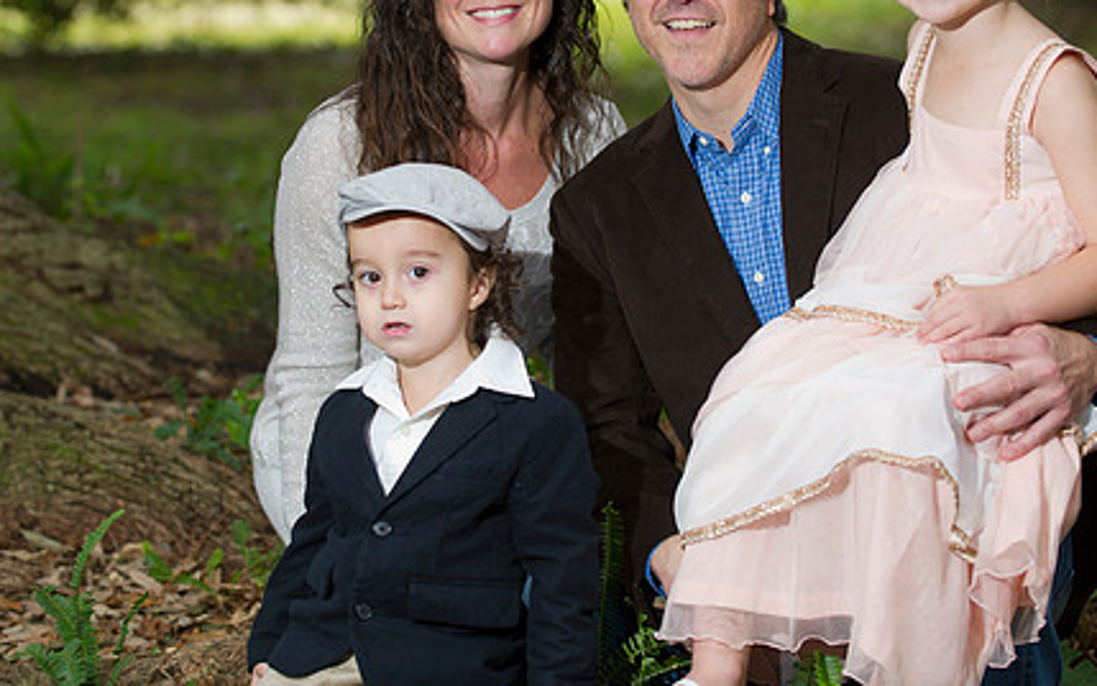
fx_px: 4036
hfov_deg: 15.5
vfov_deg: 9.7
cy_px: 218
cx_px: 542
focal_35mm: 135
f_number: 3.2
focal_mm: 98
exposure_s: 1/250
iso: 320
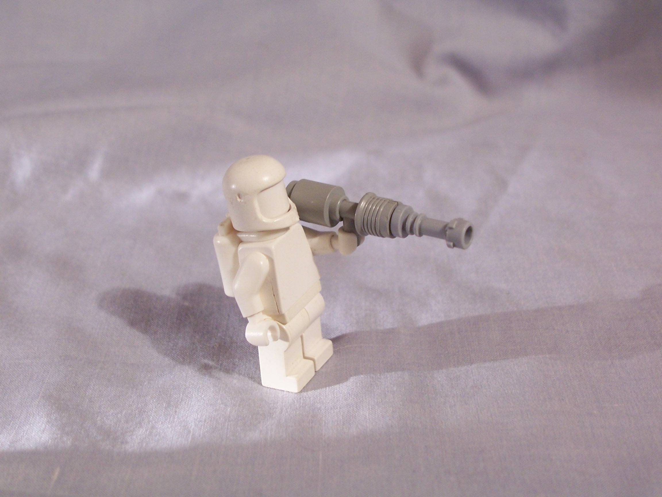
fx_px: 1147
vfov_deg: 24.4
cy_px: 248
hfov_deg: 32.2
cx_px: 331
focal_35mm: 60
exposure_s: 1/8
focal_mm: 10.3
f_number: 2.8
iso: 140
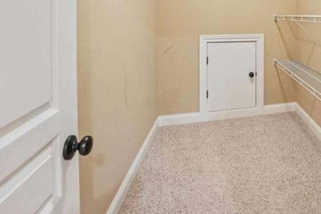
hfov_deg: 58.4
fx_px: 232
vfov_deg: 44.7
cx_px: 294
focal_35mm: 26
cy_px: 19
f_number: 8
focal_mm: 14
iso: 320
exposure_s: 1/2.5
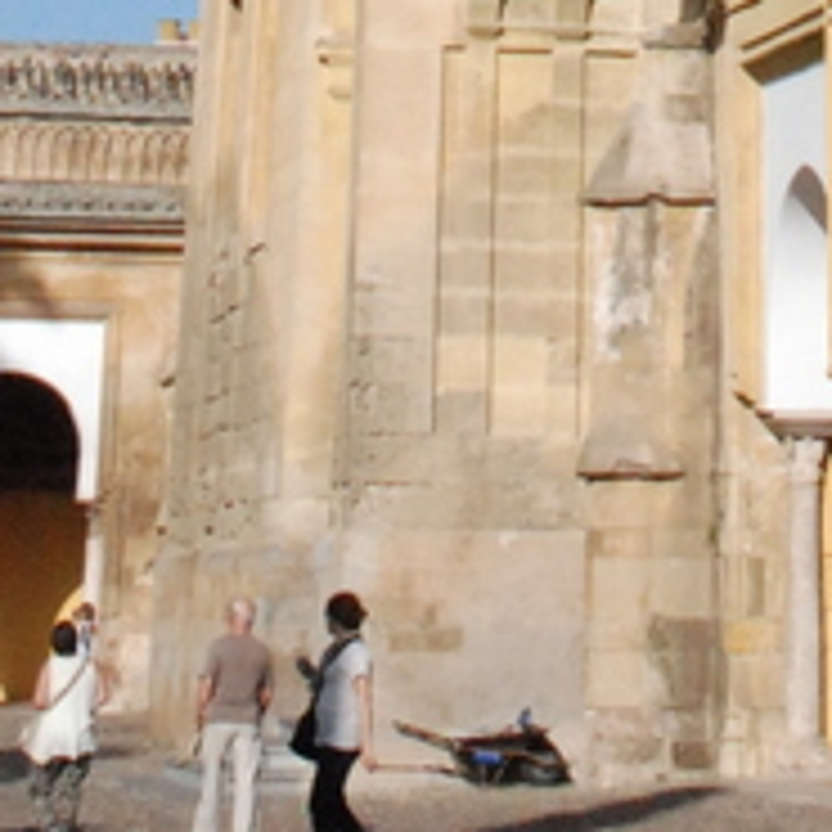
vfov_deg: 9.2
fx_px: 4623
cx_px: 796
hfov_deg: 10.2
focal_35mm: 170
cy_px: -1160
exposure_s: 1/1000
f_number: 16
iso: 1600
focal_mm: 24
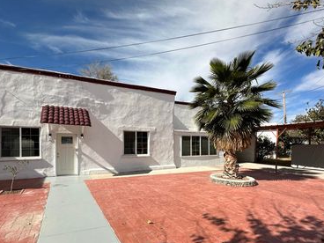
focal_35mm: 19
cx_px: 141
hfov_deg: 84.2
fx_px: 178
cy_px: 145
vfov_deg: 68.1
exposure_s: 1/3610
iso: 50
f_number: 2.2
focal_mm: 2.22
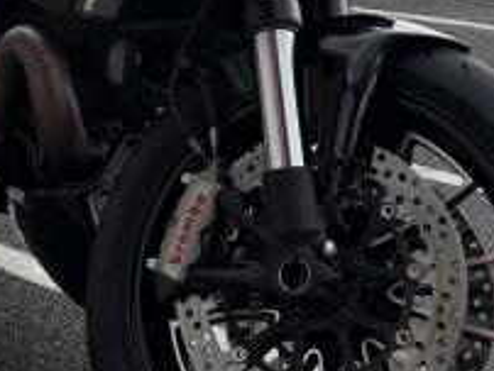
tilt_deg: -8.1
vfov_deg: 15.3
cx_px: 161
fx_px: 1357
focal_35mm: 95
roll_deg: +2.1
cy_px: -20
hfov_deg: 20.5
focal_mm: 6.76
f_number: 1.78
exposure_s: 1/2801
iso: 80
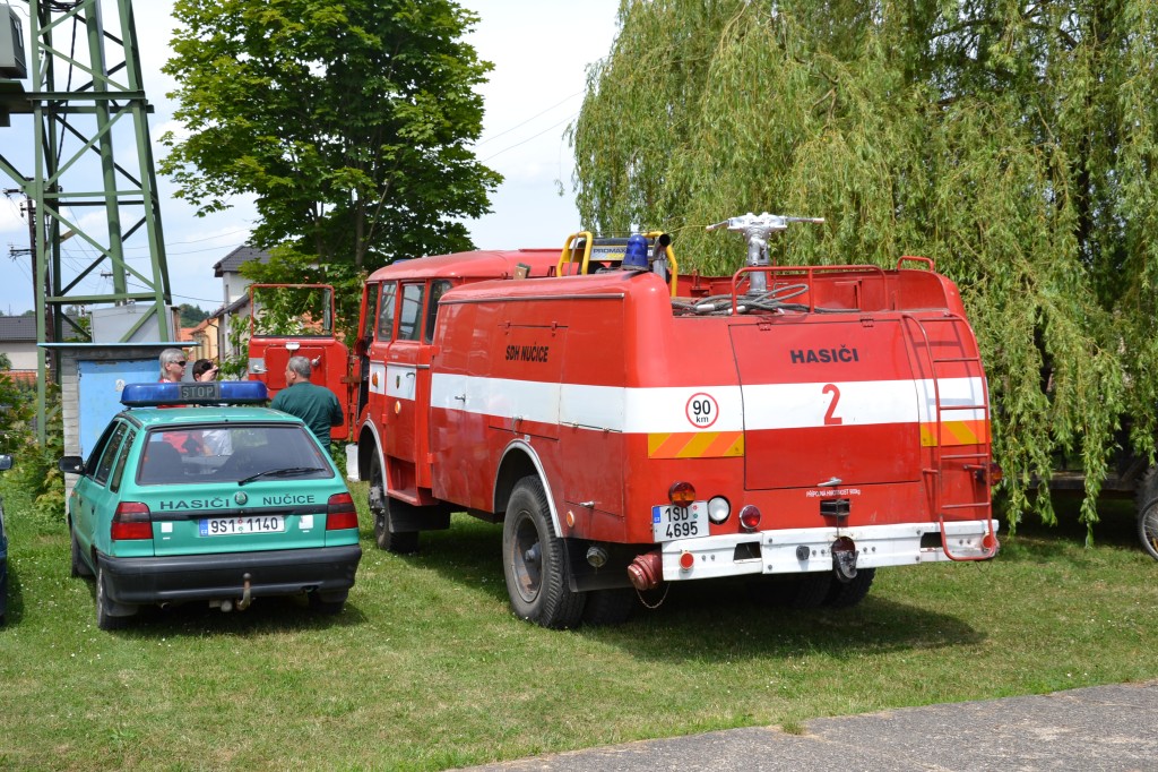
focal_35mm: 52
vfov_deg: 25.7
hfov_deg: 37.9
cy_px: 386
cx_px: 579
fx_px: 1688
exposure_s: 1/250
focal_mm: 35
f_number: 8
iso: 100
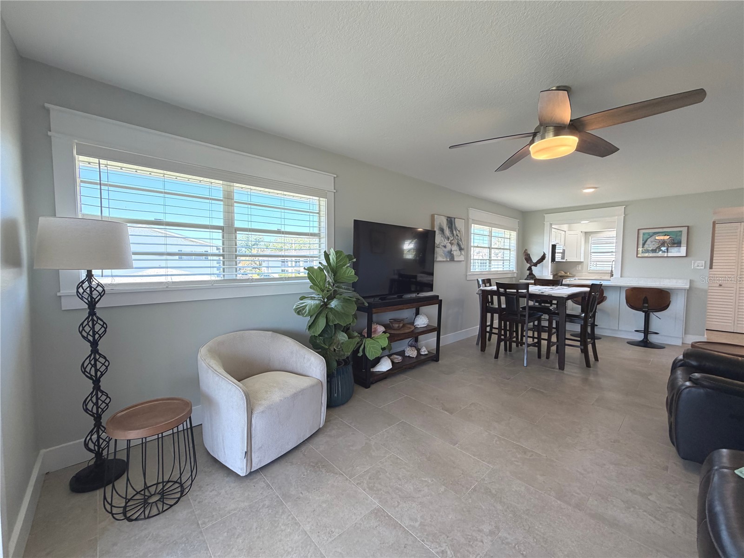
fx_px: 301
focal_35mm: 14
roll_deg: +0.2
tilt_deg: -3.7
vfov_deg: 85.7
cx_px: 372
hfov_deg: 102.1
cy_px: 279
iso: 125
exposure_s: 1/120
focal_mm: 2.22
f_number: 2.2
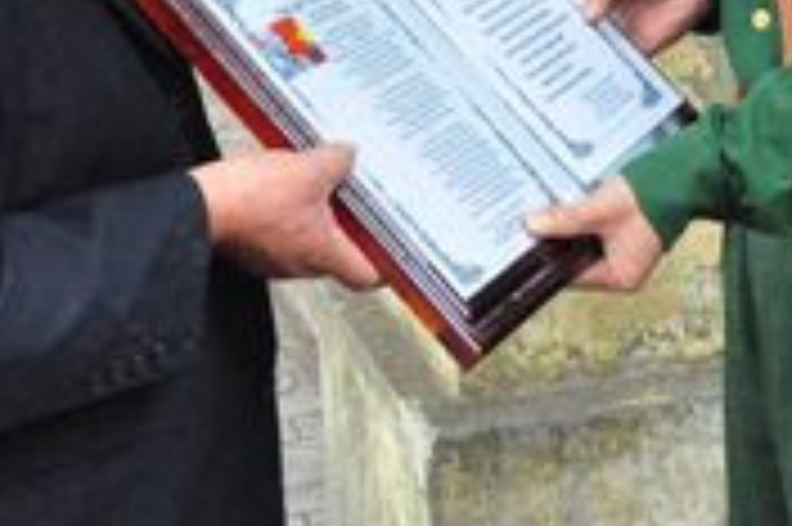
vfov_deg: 12.4
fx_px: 2339
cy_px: -157
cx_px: 504
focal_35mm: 106
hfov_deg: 19.2
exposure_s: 1/125
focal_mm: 25
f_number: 4
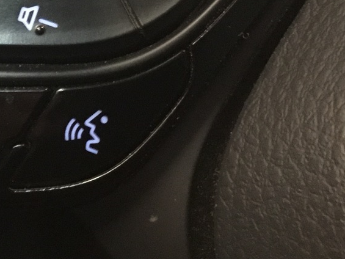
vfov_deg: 17.8
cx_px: 12
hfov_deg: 23.8
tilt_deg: -23.1
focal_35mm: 79
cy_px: -49
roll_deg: -11.9
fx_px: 788
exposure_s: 1/15
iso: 400
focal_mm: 3.3
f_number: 2.4
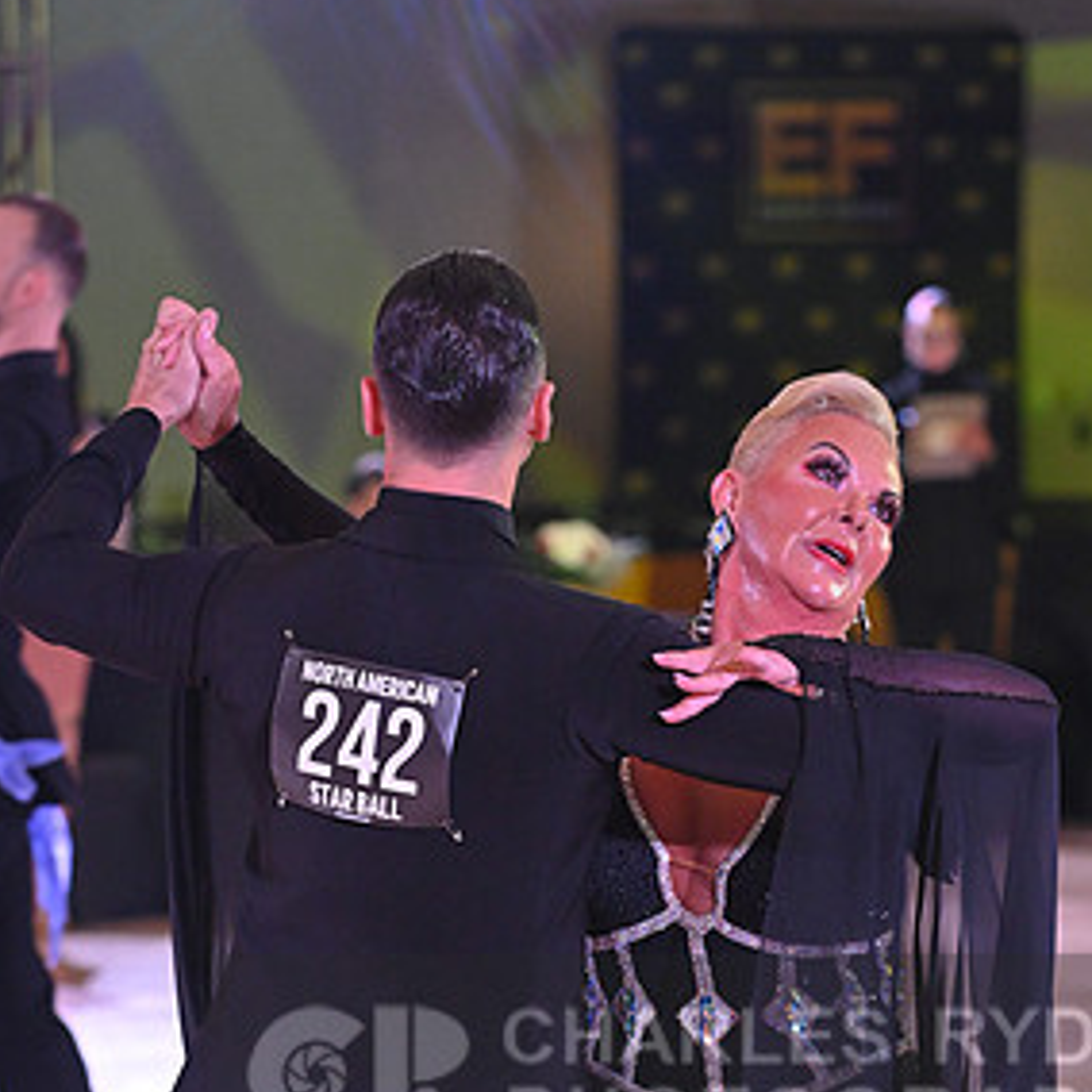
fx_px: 8352
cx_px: 740
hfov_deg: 7.5
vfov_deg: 7.5
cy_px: 1084
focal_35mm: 234
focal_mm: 135
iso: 3200
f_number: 5
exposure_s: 1/320
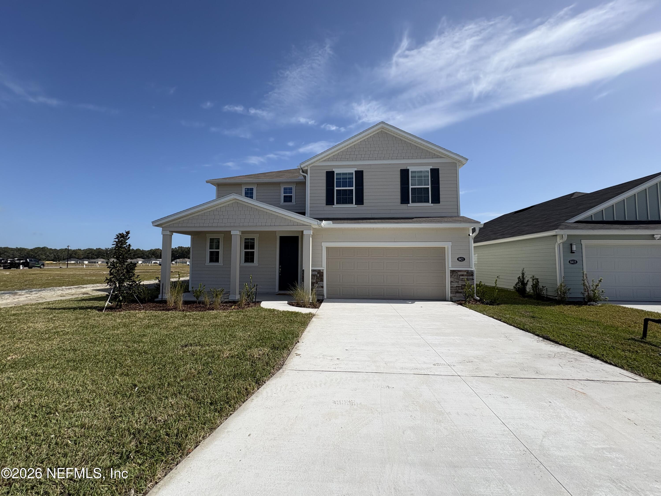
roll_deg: -1.2
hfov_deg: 102.1
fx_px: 267
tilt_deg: +2.9
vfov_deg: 85.7
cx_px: 330
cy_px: 248
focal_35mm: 14
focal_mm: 2.22
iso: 50
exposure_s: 1/2874
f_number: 2.2
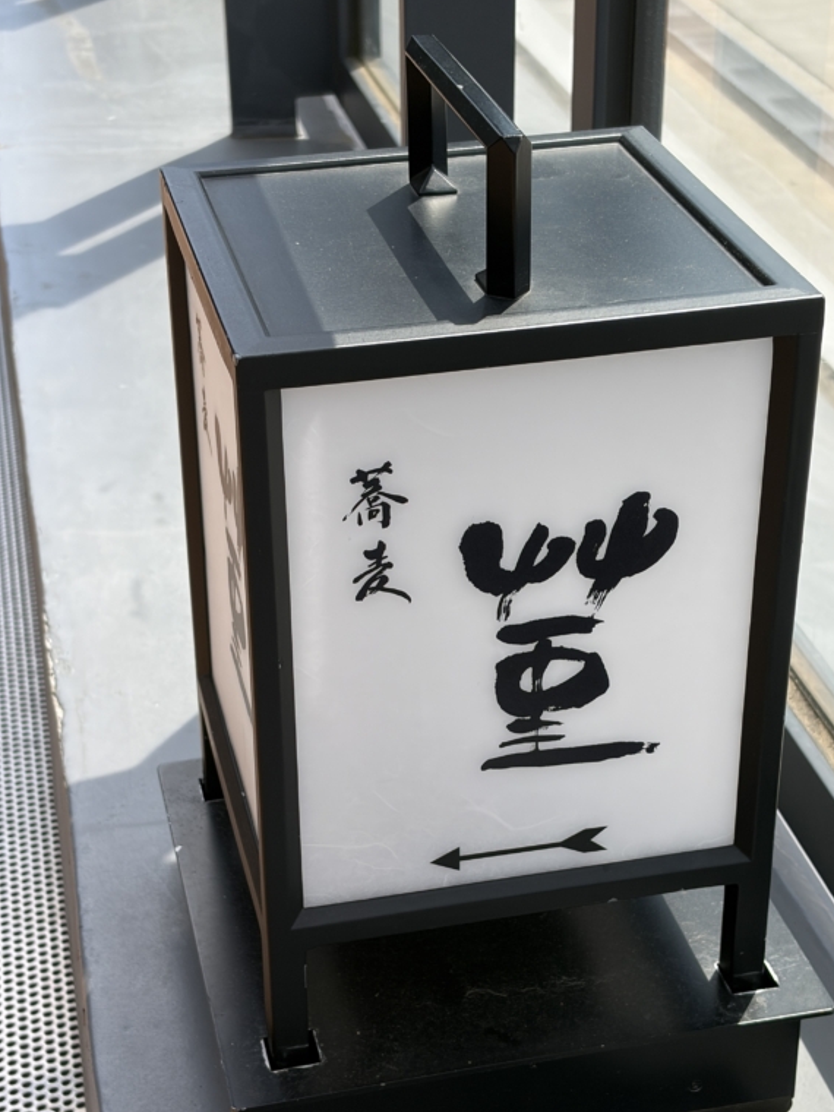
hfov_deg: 22.2
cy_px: 628
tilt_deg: -30.4
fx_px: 2120
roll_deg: +1.5
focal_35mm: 66
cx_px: 460
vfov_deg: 29.4
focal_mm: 5.96
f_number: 1.6
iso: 32
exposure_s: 1/2283
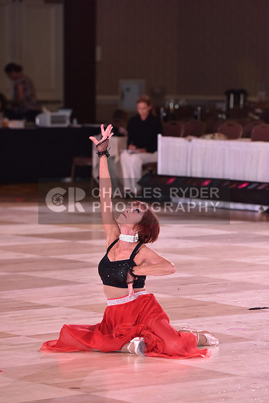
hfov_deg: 6.9
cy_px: 202
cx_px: 134
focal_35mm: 200
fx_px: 2240
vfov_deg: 10.3
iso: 2000
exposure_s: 1/250
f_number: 5
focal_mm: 200
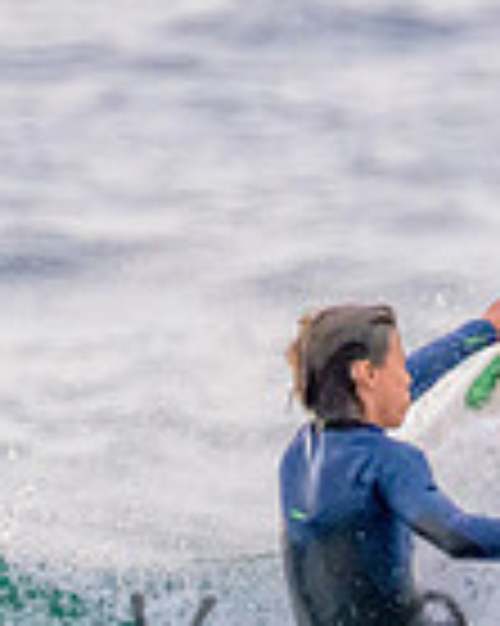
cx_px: 595
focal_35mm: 3127
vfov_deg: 0.6
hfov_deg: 0.5
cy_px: 624
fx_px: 57906
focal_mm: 800
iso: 10000
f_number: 11
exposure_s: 1/2000
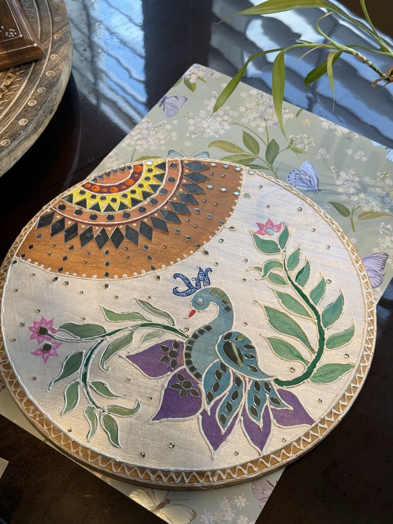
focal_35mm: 48
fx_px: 727
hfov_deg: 30.3
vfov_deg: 39.7
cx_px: 196
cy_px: 262
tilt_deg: -54.4
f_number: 1.78
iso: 64
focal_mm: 6.76
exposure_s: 1/248
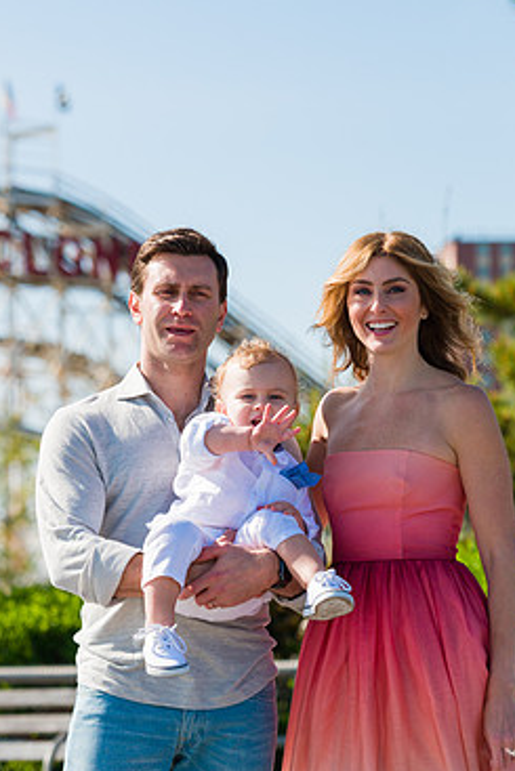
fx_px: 3794
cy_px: 395
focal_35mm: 177
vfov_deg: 11.6
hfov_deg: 7.8
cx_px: 97
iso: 200
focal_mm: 112
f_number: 5
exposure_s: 1/2000
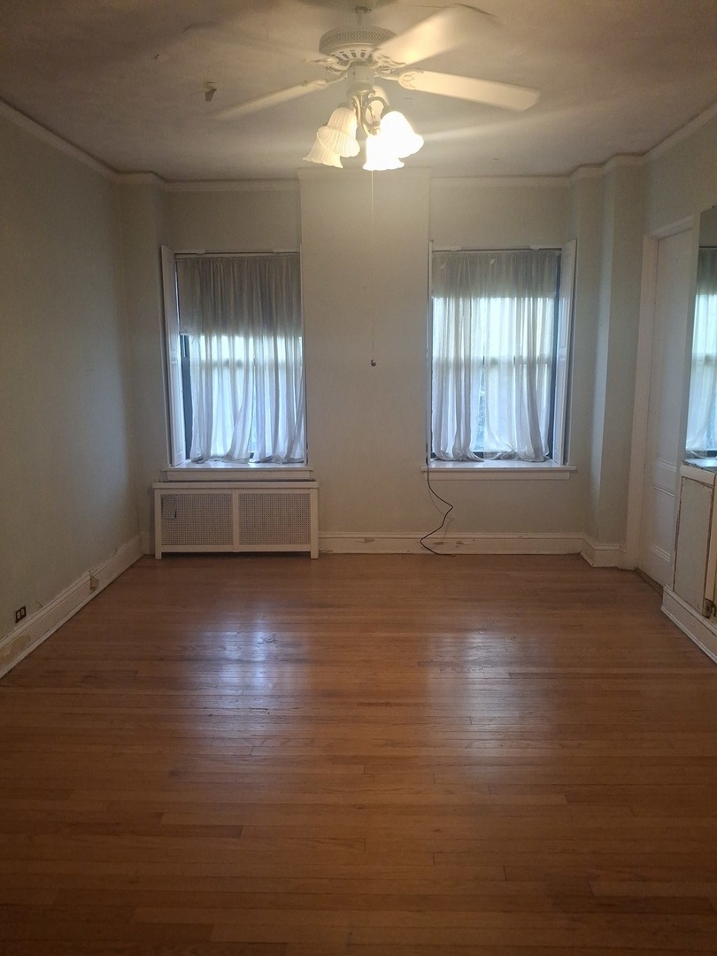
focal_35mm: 25
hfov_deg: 54.9
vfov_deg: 69.4
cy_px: 478
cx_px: 358
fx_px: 690
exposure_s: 1/120
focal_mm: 4.69
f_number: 1.8
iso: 200
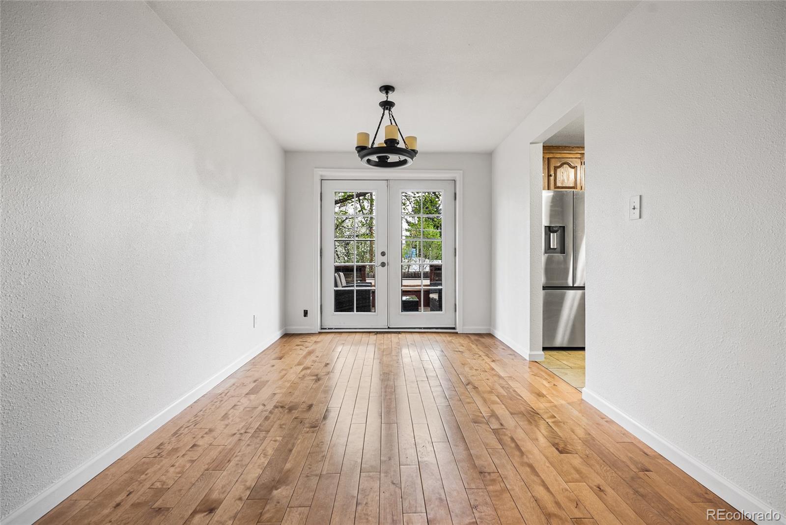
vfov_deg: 73.8
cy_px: 262
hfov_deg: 96.7
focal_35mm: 16
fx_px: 349
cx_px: 393
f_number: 8
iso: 200
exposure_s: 2.5
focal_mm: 16
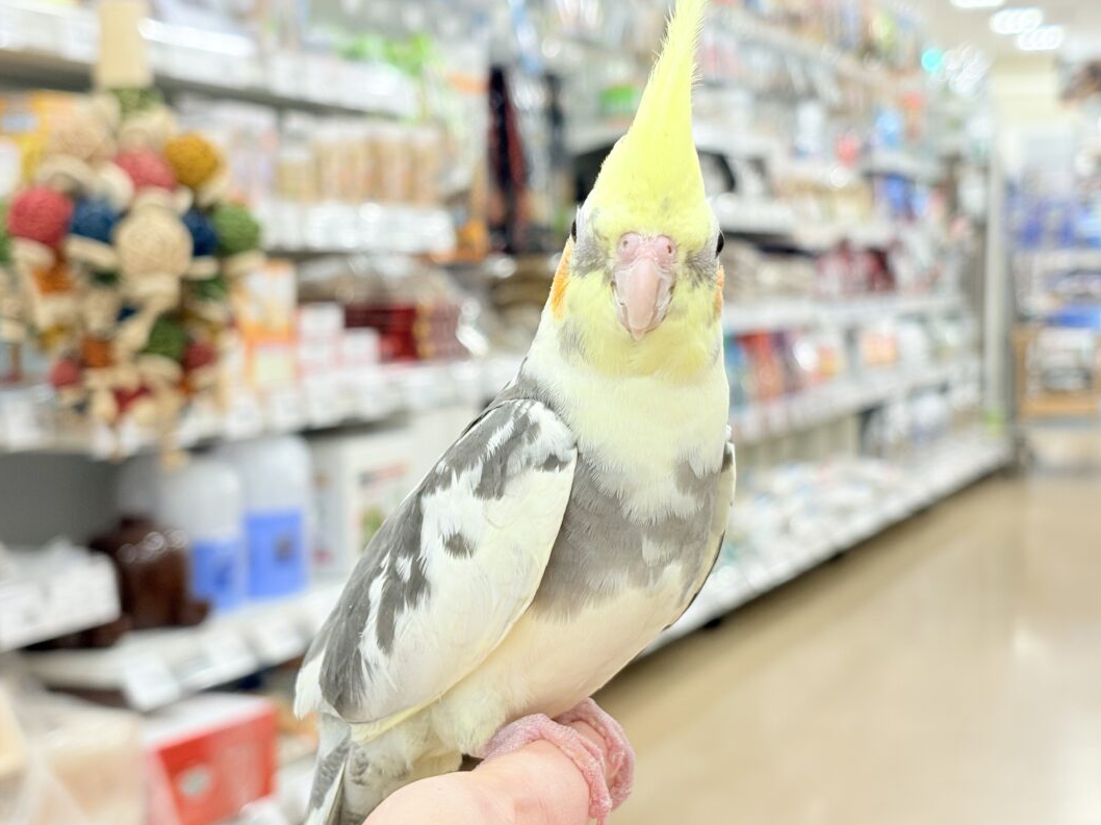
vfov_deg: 24.8
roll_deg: +1.0
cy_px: 401
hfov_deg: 32.7
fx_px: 1876
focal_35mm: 59
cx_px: 563
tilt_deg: -3.2
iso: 50
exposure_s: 1/50
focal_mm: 5.96
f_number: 1.6
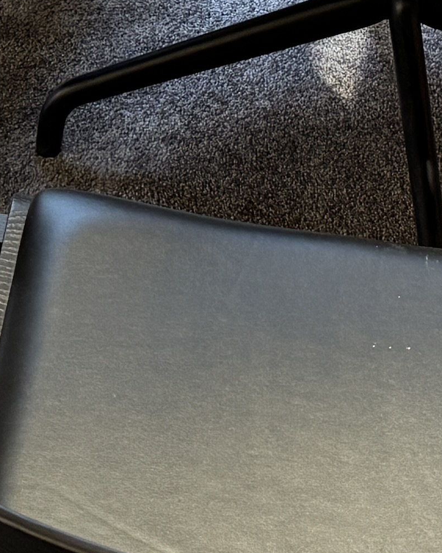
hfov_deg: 11.5
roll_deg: -1.1
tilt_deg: -18.6
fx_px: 2191
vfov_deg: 12.4
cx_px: 149
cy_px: -609
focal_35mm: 134
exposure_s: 1/42
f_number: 1.78
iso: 250
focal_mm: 6.76
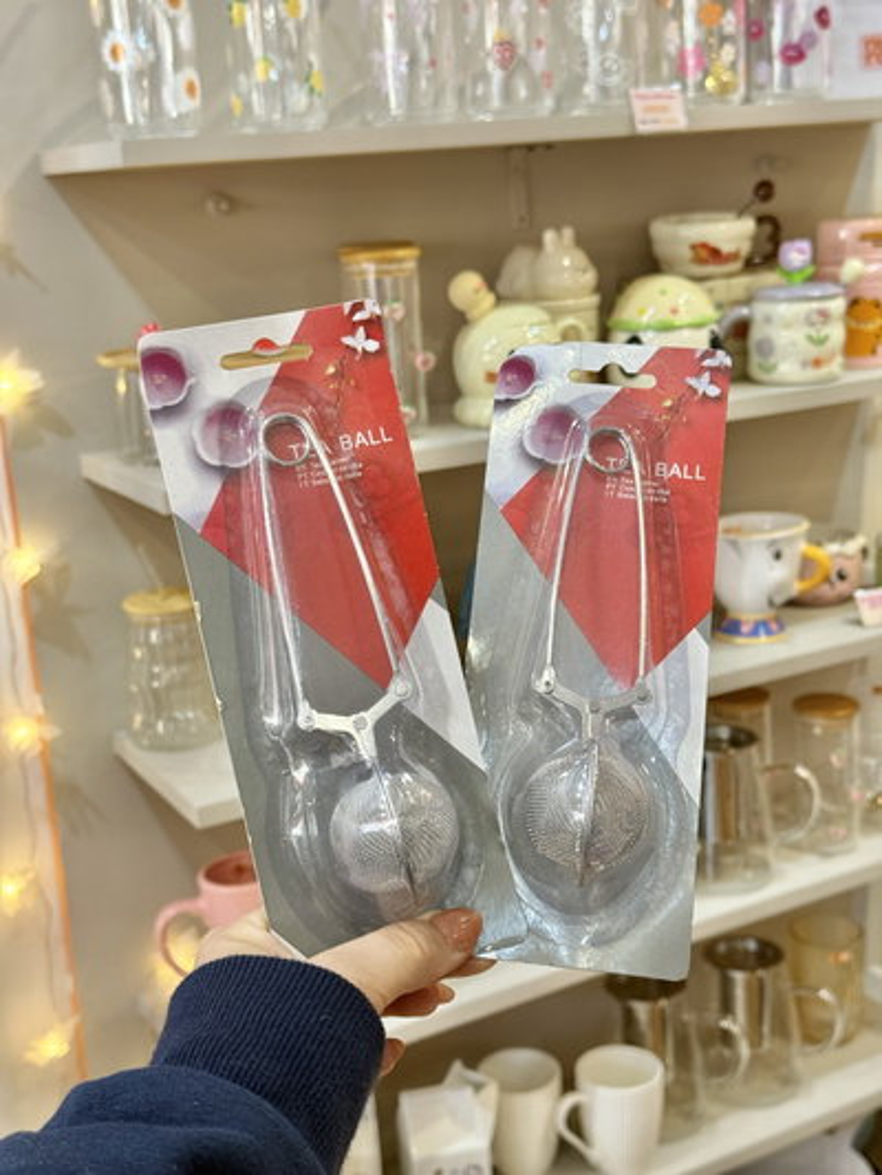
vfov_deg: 39.6
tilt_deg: -13.7
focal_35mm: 48
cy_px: 588
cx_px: 441
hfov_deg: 30.3
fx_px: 1630
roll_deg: +3.8
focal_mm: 6.76
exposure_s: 1/50
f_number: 1.78
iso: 160
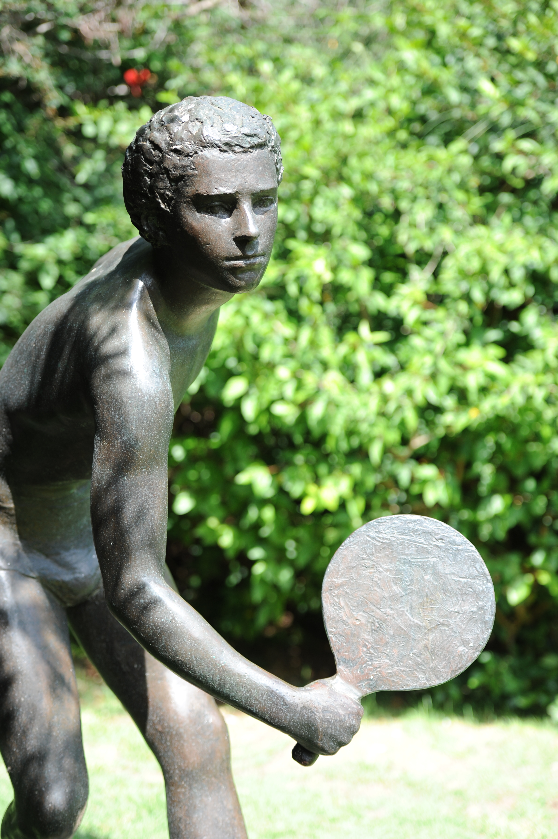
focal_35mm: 70
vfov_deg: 28.9
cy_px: 420
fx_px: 1629
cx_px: 279
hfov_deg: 19.4
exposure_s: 1/640
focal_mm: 70
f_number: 2.8
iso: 200
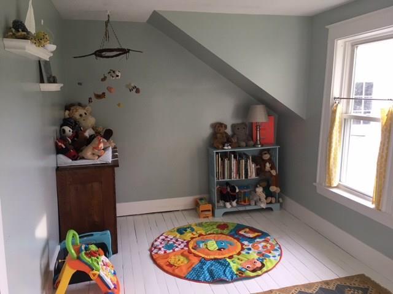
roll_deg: +0.3
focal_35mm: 29
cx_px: 196
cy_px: 147
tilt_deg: -10.7
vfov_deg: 48.2
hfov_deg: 61.7
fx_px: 329
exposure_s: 1/30
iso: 64
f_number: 2.2
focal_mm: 4.15
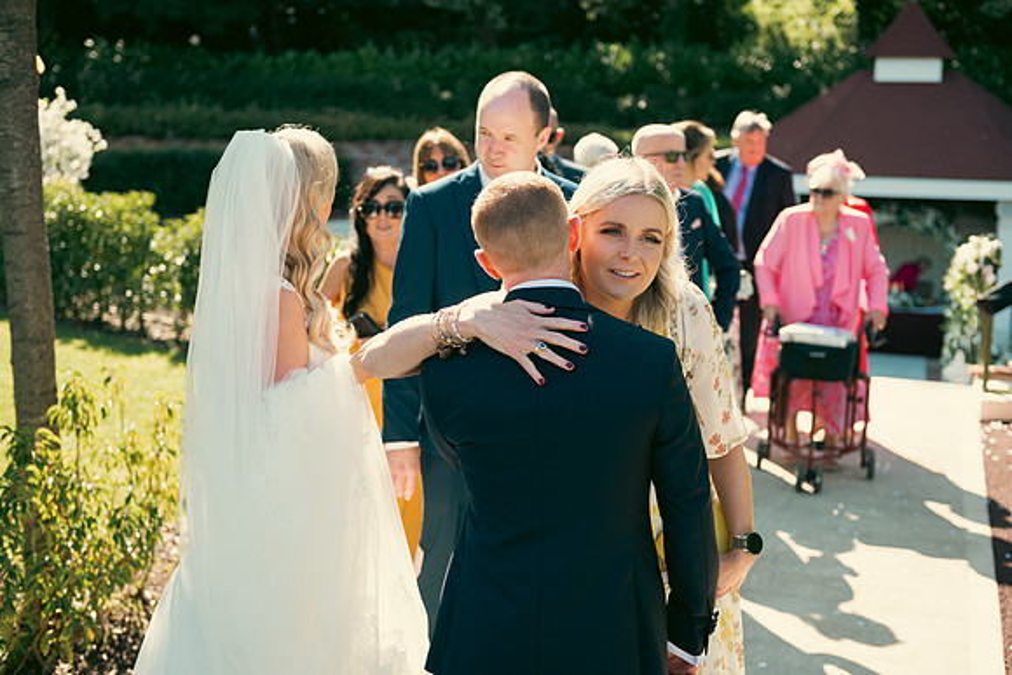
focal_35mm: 50
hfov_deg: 39.6
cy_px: 338
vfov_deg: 27.0
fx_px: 1406
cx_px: 506
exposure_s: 1/320
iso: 125
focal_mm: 50
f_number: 3.5
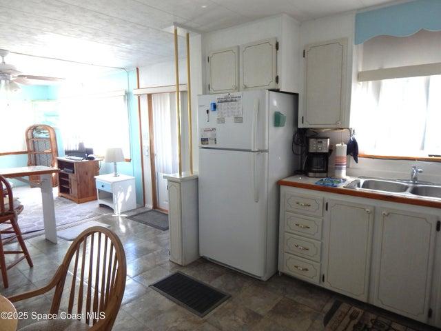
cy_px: 166
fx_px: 280
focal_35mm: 22
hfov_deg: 76.4
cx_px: 220
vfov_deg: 61.1
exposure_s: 1/40
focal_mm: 4
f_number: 3
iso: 125
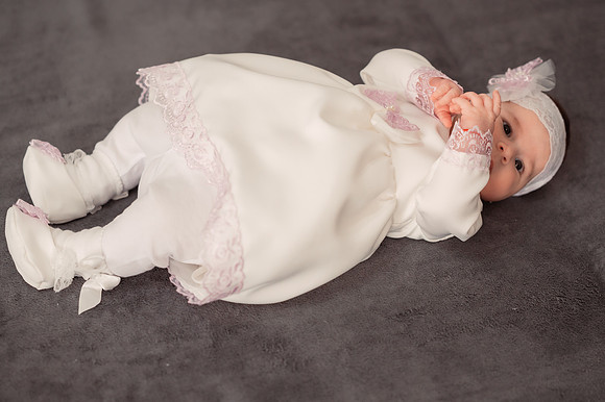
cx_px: 321
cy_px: 228
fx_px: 1622
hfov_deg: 21.1
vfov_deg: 14.1
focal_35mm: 97
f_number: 2.2
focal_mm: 85
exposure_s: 1/160
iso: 1600
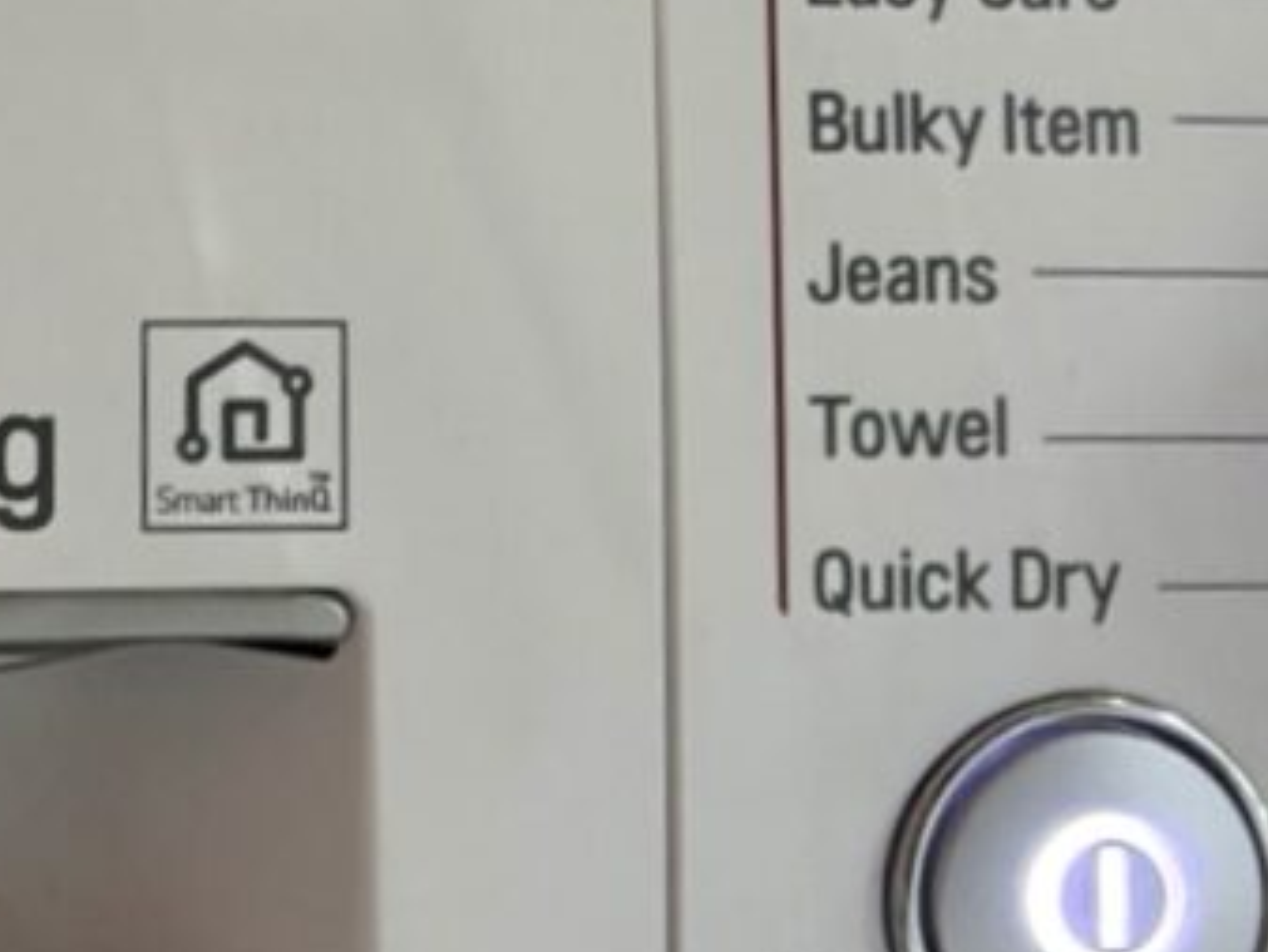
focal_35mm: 79
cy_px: 800
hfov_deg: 20.8
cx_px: -655
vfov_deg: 18.5
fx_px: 2895
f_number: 1.6
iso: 500
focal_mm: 5.96
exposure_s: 1/25
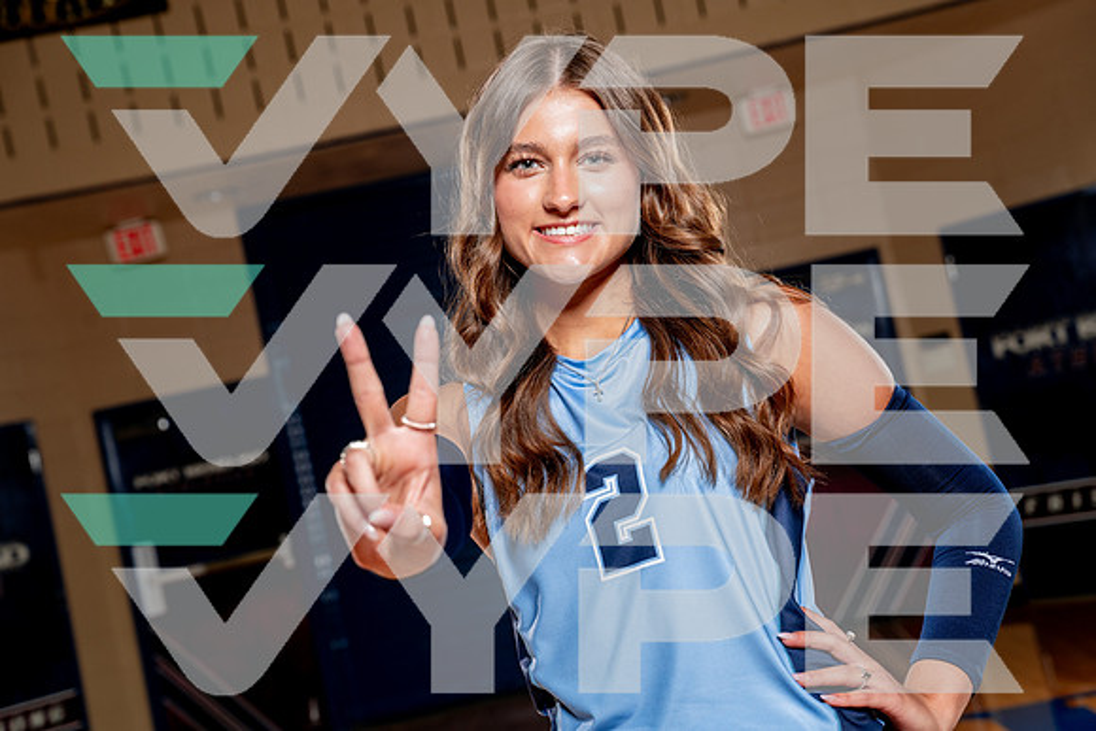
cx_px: 548
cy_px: 366
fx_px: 2010
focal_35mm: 66
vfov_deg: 20.6
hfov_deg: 30.5
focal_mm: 66
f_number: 5.6
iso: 200
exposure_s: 1/250
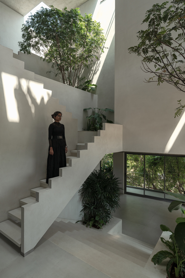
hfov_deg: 61.9
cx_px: 92
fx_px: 154
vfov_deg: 84.0
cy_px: 139
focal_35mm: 20
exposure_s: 1/80
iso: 250
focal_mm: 20
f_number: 8
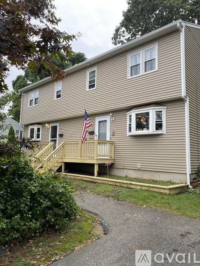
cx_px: 100
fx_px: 200
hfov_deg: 53.0
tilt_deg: +8.6
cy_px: 133
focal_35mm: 26
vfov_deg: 67.3
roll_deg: -3.8
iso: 32
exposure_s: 1/122
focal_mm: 4.25
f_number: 1.8
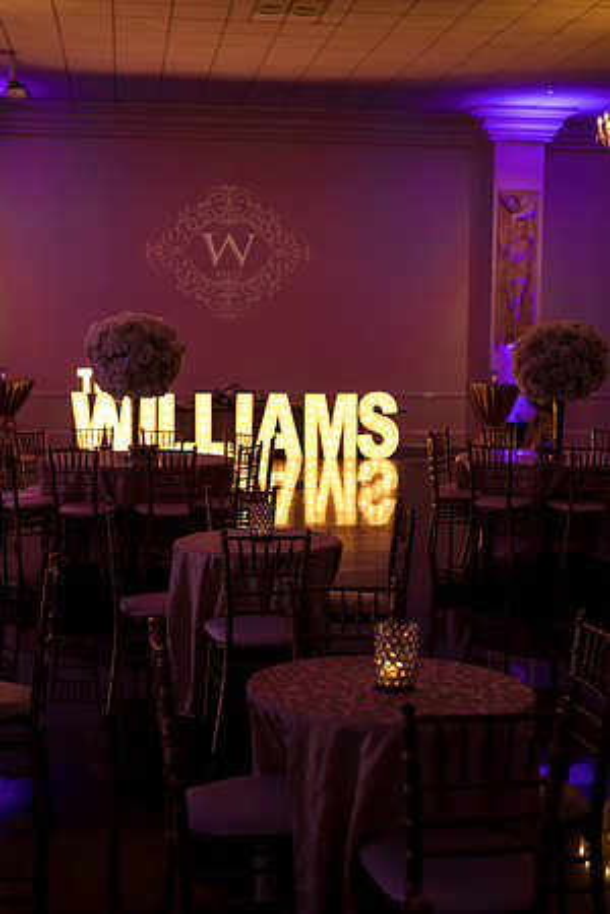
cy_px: 457
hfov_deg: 27.0
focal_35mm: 50
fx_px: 1271
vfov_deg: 39.6
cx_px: 305
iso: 640
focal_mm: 50
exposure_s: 1/100
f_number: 2.8
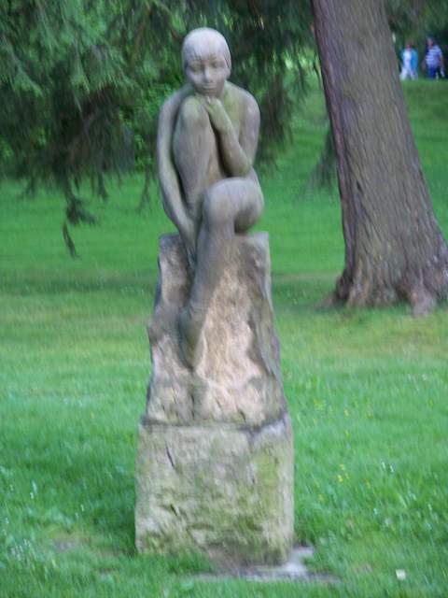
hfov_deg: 11.1
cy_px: 299
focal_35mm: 133
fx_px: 2295
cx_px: 224
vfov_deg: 14.8
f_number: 4
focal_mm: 28
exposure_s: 1/20
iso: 200
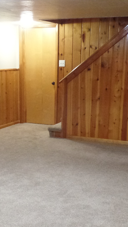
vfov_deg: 36.2
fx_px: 344
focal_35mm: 57
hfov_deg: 21.0
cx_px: 45
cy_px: 154
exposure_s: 1/30
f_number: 2.8
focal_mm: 4.1
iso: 800
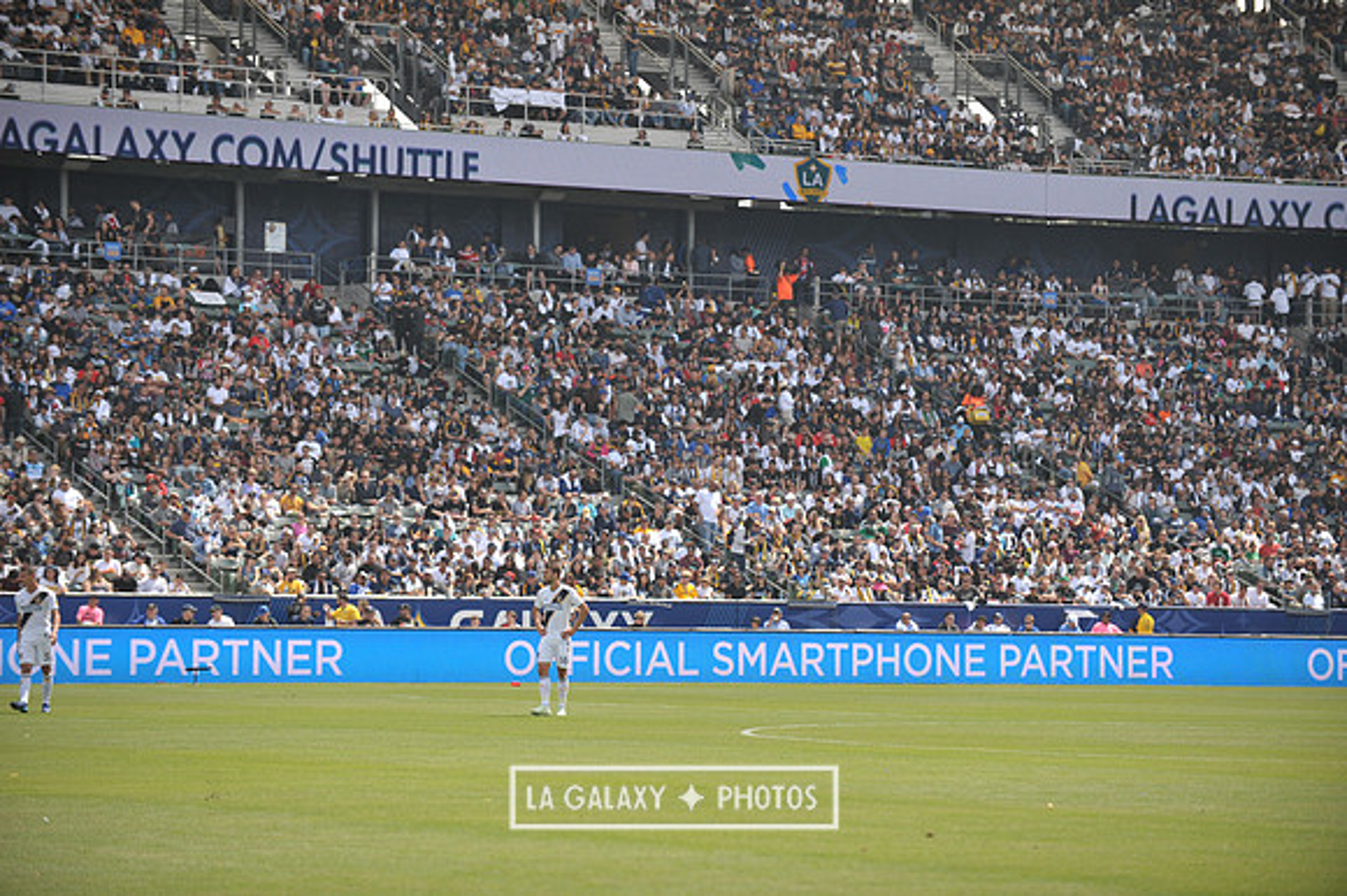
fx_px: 4861
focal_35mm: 130
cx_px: 674
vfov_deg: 10.5
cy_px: 448
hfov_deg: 15.8
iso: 320
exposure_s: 1/2500
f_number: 3.5
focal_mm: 130
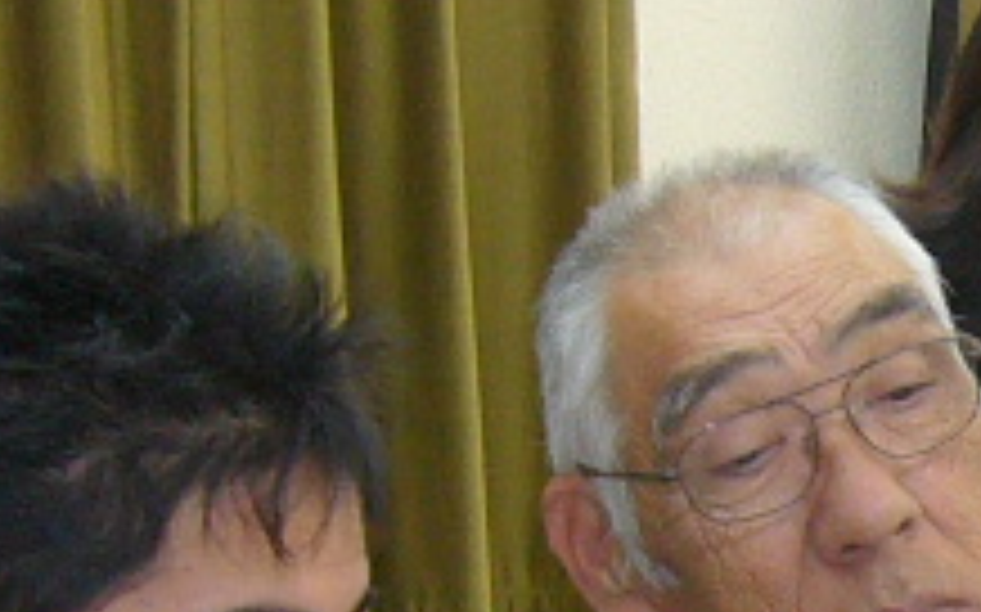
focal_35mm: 218
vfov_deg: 6.0
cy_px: 644
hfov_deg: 9.3
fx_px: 5825
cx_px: 1512
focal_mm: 5.8
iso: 100
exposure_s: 1/25
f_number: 2.8
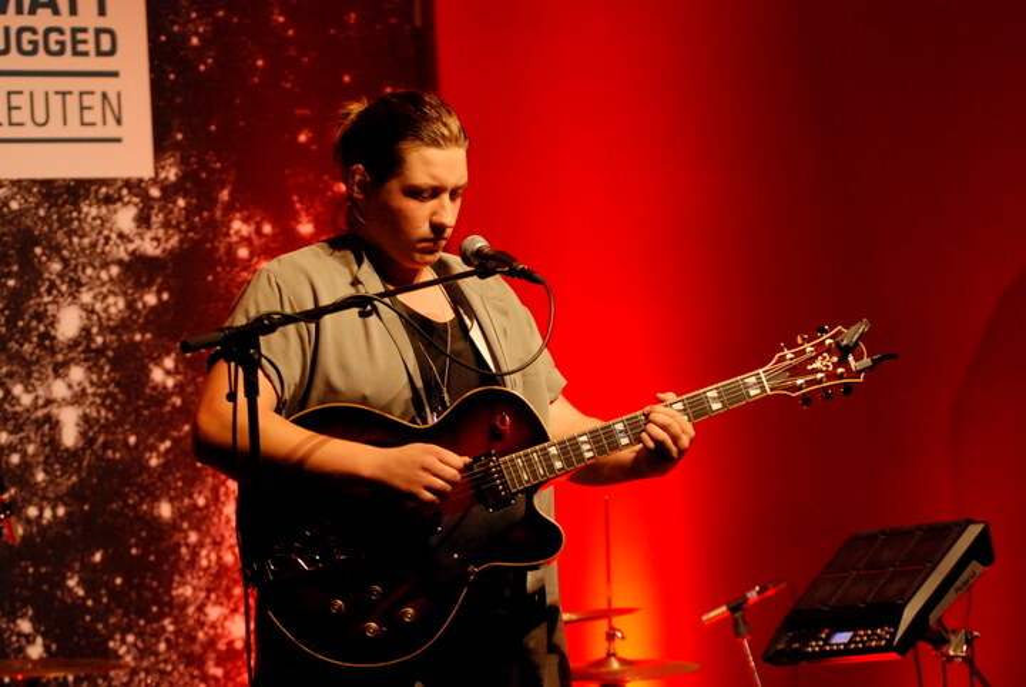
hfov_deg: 17.0
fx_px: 3424
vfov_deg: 11.5
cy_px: 344
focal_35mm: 120
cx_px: 513
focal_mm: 80
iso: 1600
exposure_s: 1/100
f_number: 2.8
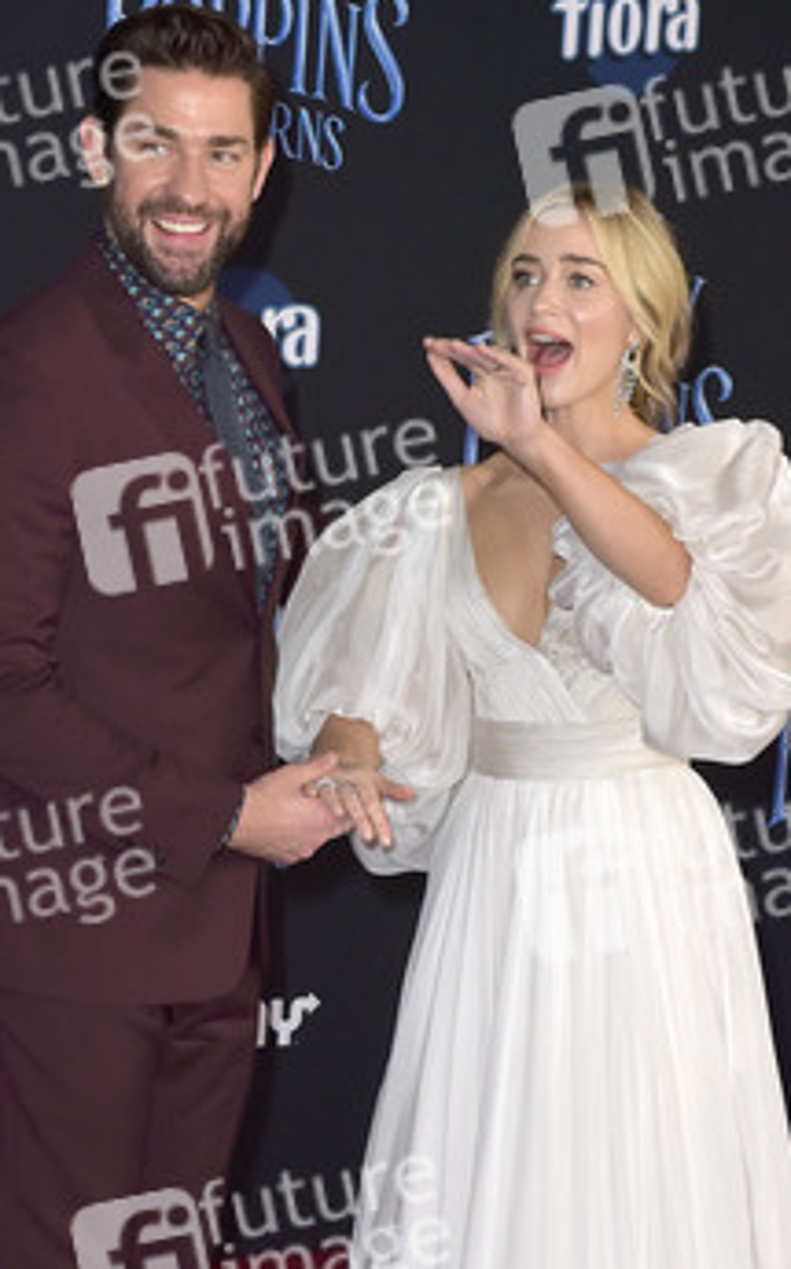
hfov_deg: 18.3
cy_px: 692
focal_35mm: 71
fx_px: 2454
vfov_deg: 29.0
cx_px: 370
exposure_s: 1/250
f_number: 6.3
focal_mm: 60
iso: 400
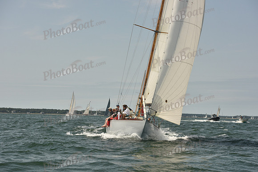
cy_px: 86
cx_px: 129
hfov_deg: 23.6
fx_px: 616
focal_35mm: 86
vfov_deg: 15.9
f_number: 7.1
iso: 320
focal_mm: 86
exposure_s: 1/1250
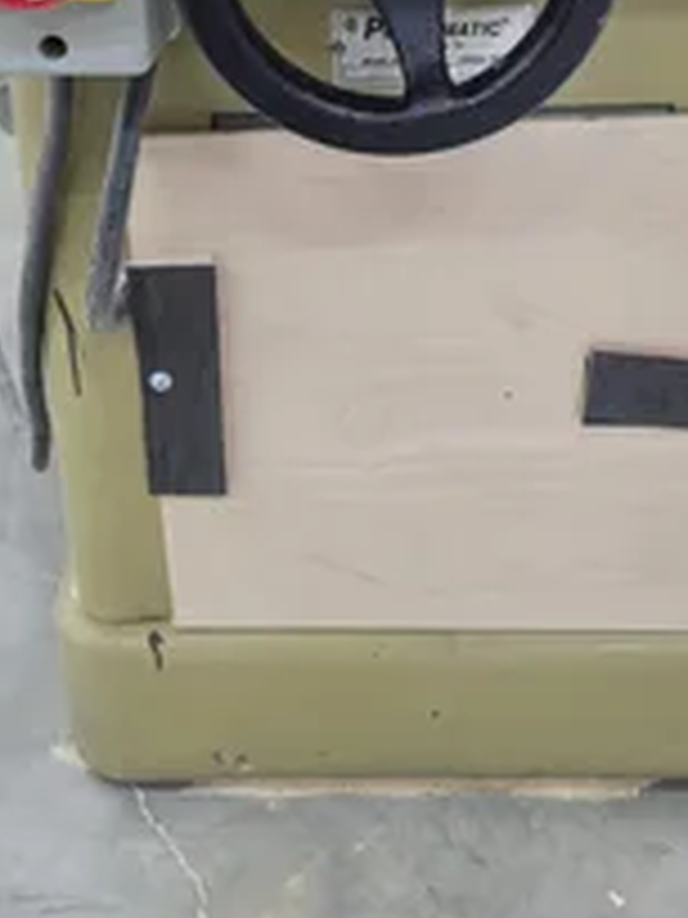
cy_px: 45
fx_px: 1193
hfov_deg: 32.2
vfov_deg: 38.3
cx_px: 346
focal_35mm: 45
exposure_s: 1/120
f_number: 1.7
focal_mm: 6.3
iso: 400
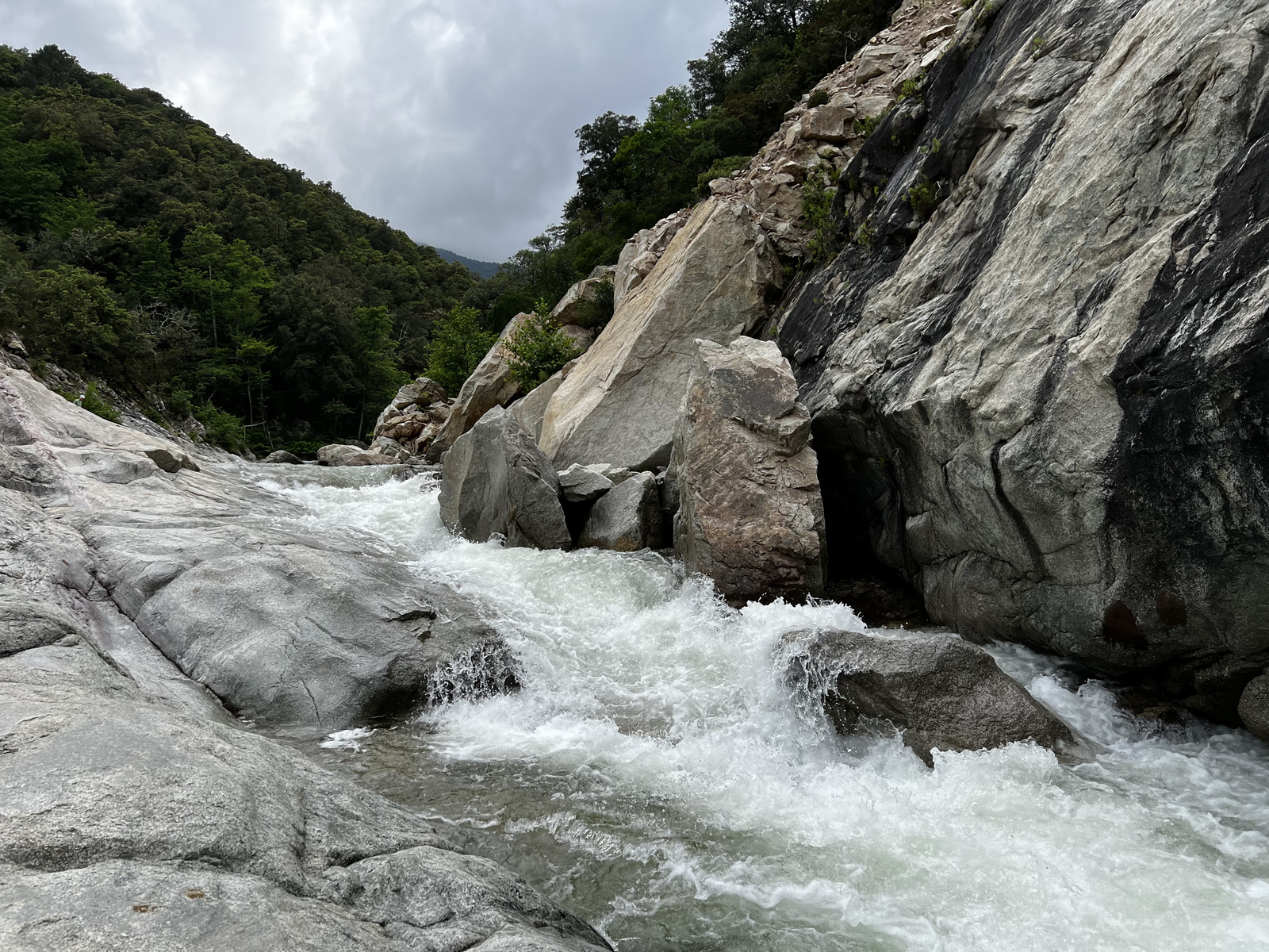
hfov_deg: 67.3
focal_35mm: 26
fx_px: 953
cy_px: 476
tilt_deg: +0.4
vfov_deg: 53.1
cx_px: 634
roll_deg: +1.8
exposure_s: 1/2252
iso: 50
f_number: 1.5
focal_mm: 5.7
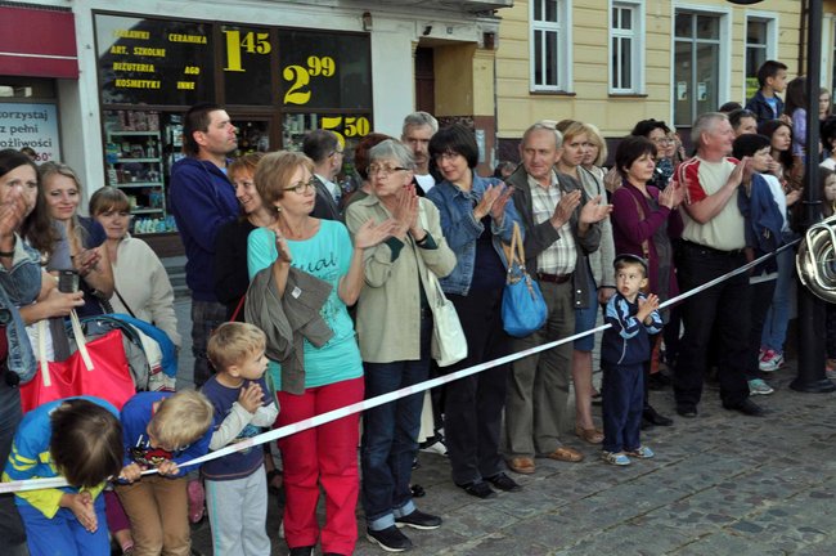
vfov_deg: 30.8
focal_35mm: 44
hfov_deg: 45.0
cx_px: 418
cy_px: 278
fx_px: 1009
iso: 640
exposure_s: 1/60
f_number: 13
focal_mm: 29
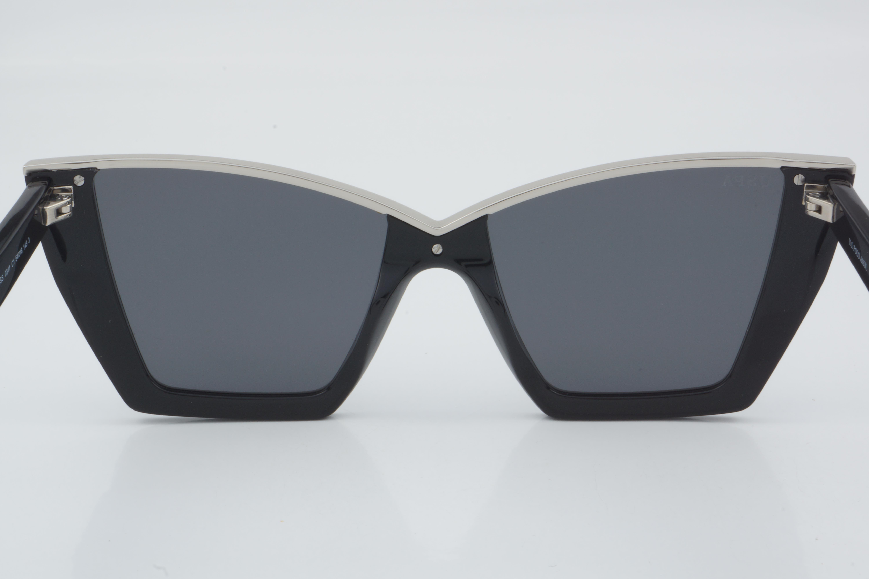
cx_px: 434
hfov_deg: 27.0
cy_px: 290
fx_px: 1810
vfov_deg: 18.2
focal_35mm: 75
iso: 100
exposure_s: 1/3
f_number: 32
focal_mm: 50
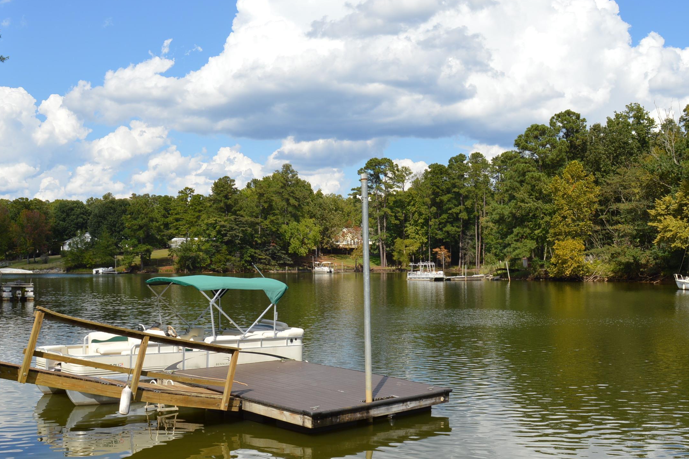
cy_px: 260
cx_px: 306
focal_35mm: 42
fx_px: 804
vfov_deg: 31.8
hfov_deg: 46.3
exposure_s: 1/200
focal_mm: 20
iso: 100
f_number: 11
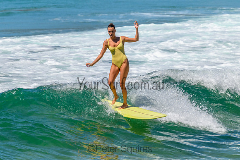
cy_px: 84
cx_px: 123
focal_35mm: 1101
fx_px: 7339
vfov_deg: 1.3
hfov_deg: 1.9
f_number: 11
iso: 720
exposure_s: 1/2000
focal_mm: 800
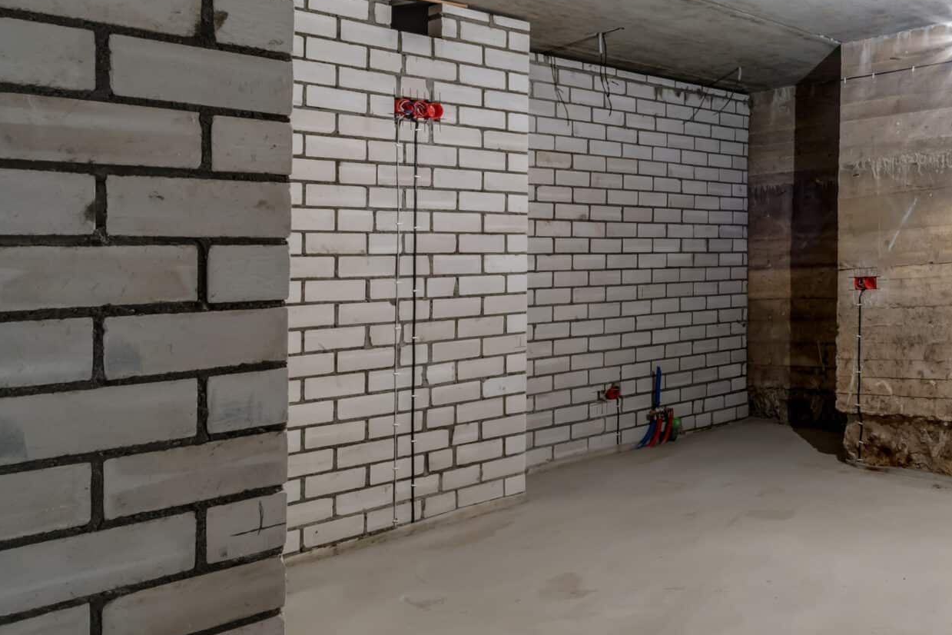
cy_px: 203
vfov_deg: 41.7
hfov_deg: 55.6
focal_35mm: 31
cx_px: 773
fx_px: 820
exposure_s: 4
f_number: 11
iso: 200
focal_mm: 10
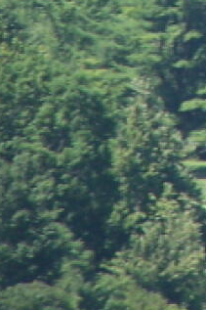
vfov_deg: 1.2
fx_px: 14641
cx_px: 486
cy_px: -137
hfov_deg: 0.8
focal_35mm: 1704
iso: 80
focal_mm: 63
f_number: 3.7
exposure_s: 1/400
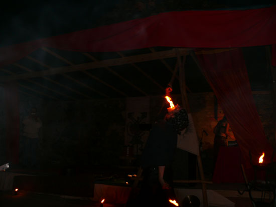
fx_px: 279
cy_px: 104
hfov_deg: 52.6
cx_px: 138
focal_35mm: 35
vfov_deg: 40.7
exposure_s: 1/30
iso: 100
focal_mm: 7.4
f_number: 2.8
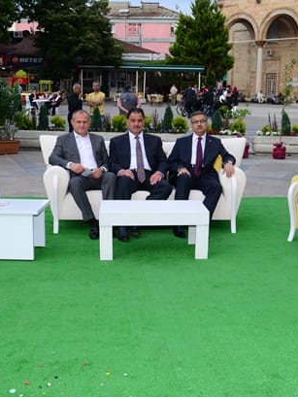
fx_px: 620
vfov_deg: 35.5
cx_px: 169
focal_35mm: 54
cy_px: 198
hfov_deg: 27.0
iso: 400
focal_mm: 24
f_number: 7.1
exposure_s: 1/200
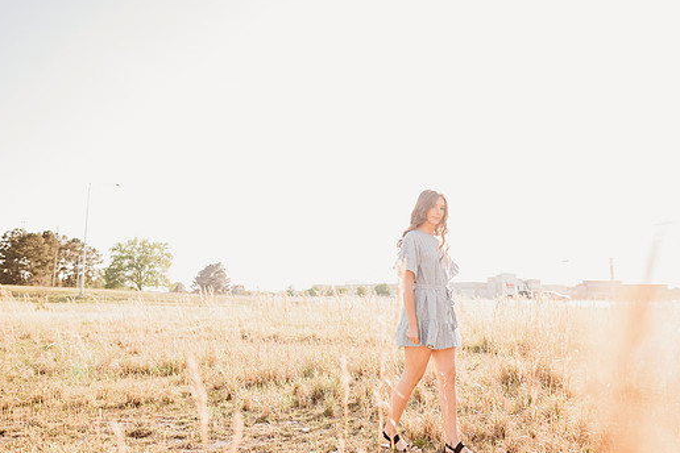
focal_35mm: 27
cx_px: 348
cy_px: 227
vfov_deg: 47.9
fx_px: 510
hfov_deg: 67.4
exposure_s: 1/400
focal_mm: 24
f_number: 2.5
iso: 100
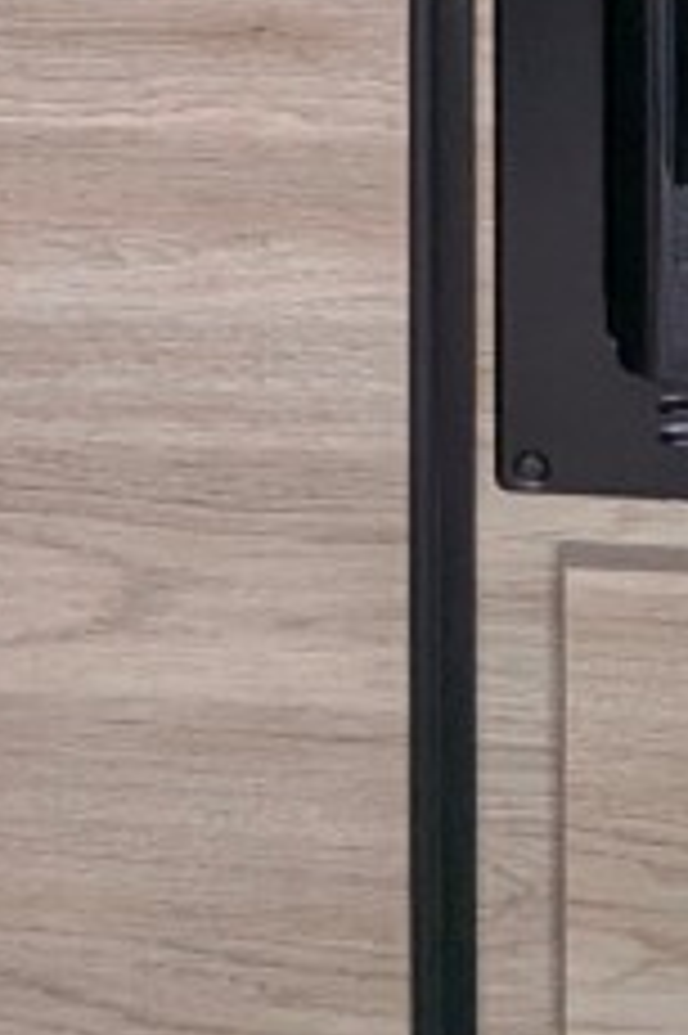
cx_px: 200
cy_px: -1233
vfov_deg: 15.0
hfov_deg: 13.5
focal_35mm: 101
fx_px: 2899
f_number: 2.2
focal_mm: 2.35
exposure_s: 1/316
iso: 94
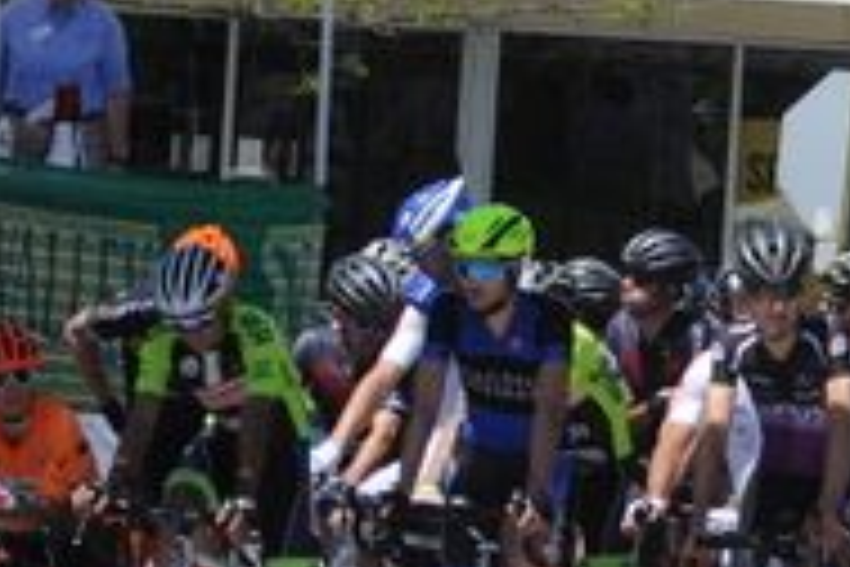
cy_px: 326
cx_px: 1412
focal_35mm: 297
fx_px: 7012
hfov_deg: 6.8
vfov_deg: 4.6
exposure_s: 1/640
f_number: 7.1
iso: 200
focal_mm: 70
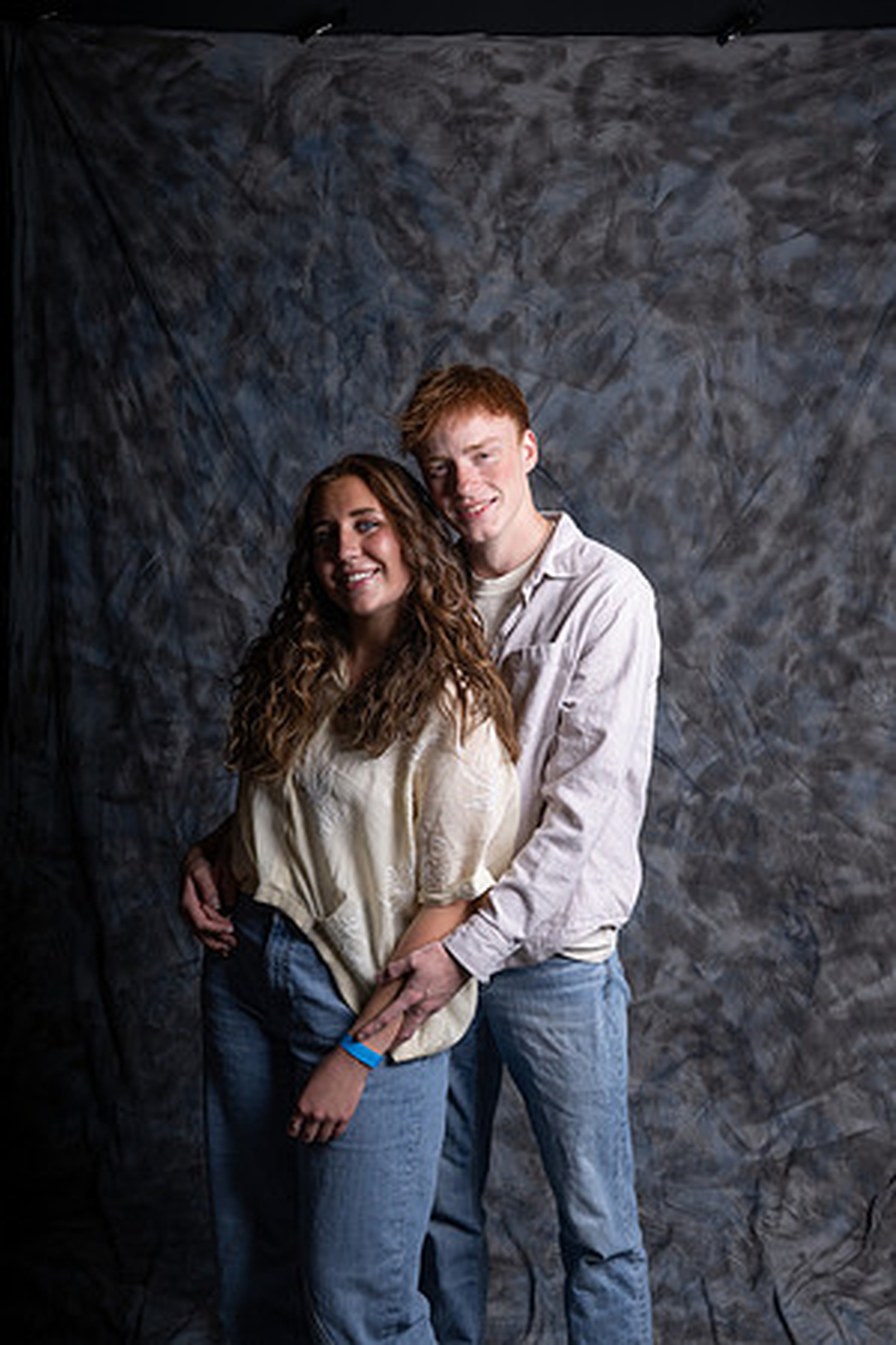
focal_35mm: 36
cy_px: 672
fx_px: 1344
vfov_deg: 53.1
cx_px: 448
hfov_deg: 36.9
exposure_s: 1/250
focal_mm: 36
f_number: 8
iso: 100
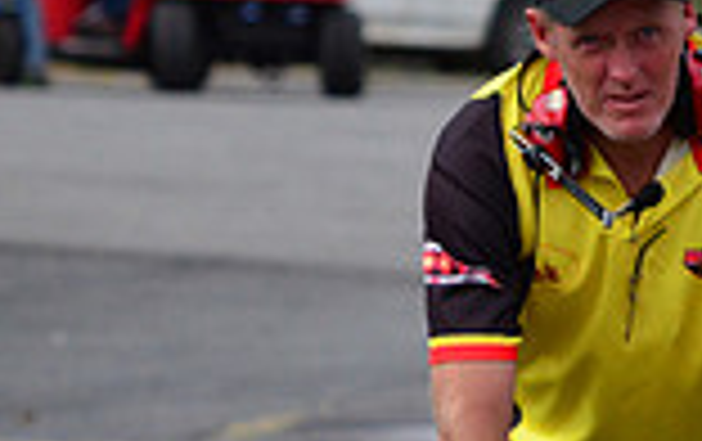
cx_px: 832
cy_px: 675
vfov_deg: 1.5
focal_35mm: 906
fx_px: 17358
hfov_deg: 2.3
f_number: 5.6
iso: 1000
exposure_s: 1/2000
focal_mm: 160
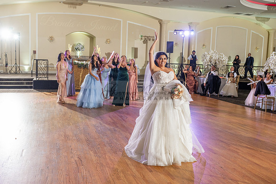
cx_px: 123
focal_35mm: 32
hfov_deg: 59.0
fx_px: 243
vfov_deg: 41.4
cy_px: 80
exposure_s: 1/160
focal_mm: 24
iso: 800
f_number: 4
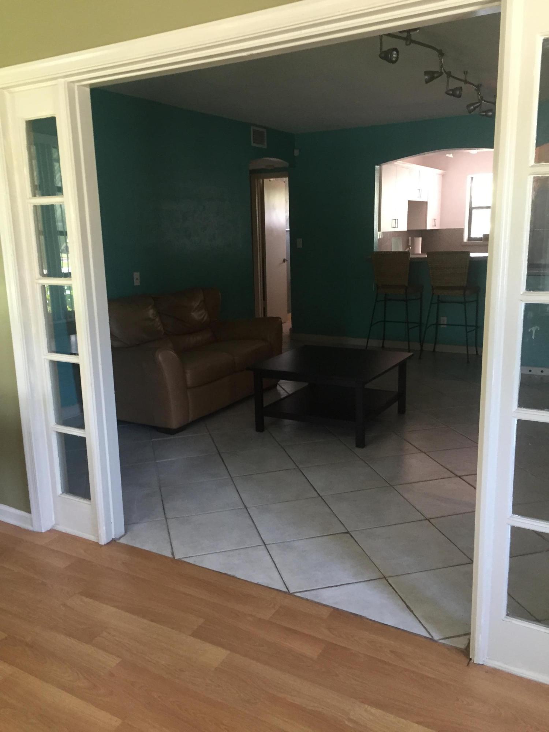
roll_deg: +1.9
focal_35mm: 29
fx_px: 613
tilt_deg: -12.4
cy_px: 366
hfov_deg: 48.2
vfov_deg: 61.7
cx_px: 274
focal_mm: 4.15
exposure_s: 1/30
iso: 125
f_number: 2.2
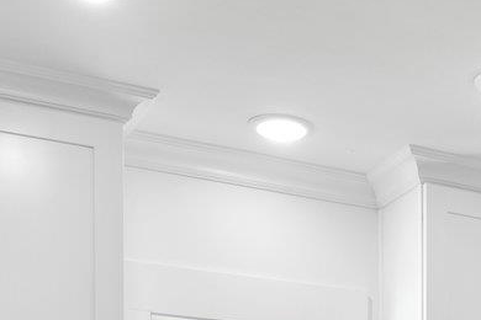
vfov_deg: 14.5
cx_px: 513
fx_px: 1122
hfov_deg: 22.9
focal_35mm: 84
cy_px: 561
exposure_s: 1/4
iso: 320
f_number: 8
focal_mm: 16
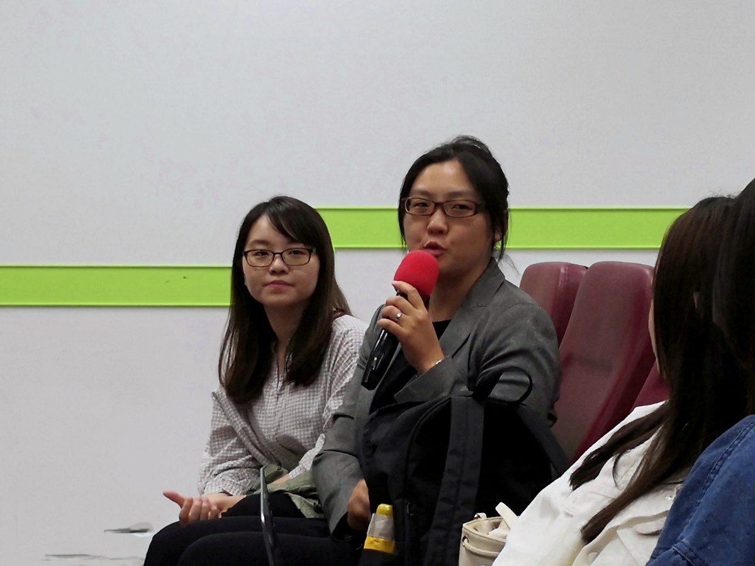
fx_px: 1177
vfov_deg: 27.0
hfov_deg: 35.6
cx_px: 378
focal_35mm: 54
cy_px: 283
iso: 80
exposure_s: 1/50
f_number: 1.8
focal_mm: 3.95
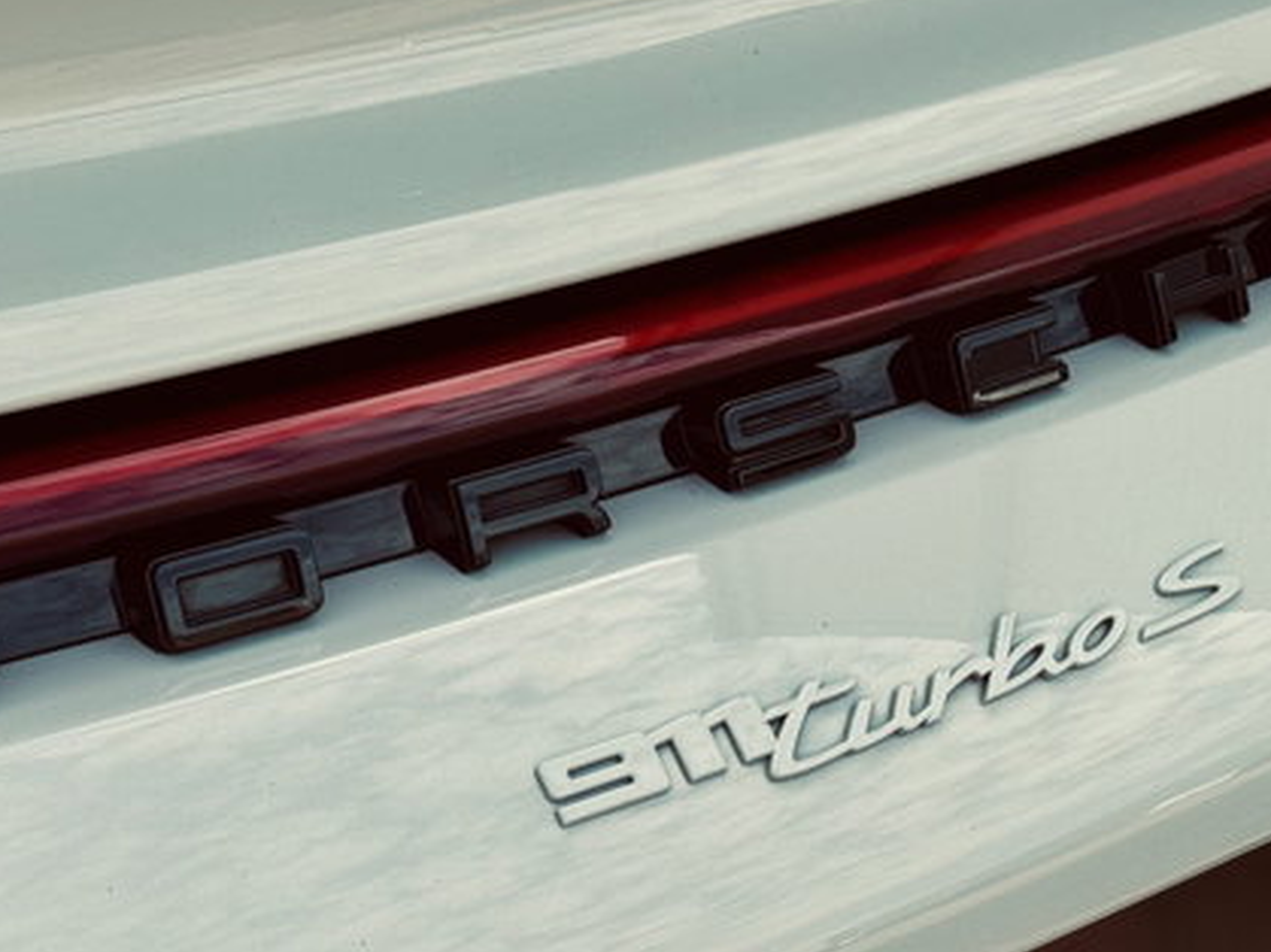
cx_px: 956
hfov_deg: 22.1
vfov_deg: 16.7
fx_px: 3230
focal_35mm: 88
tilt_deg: -25.5
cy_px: 637
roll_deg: +0.4
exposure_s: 1/1458
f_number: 1.78
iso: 64
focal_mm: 6.76
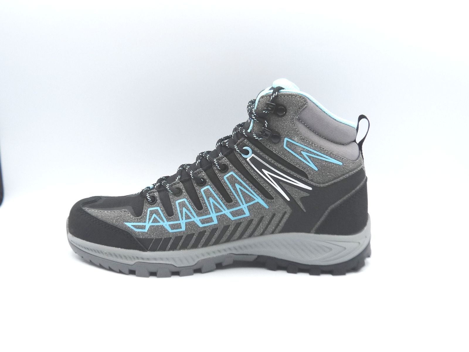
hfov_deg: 51.4
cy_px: 176
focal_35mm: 36
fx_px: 488
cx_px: 234
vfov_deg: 39.7
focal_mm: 4.8
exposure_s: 1/200
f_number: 4
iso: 100
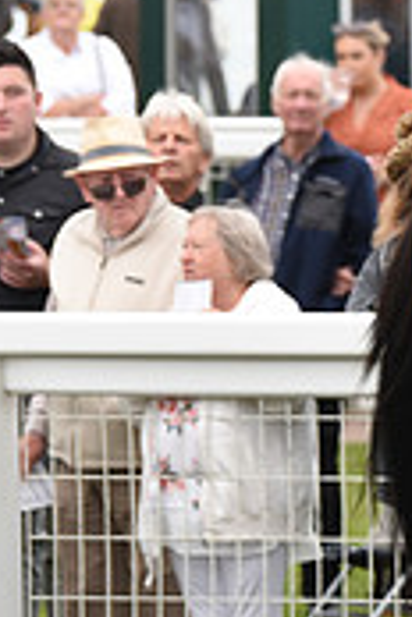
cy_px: 236
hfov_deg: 2.8
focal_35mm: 484
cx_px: 977
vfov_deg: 4.3
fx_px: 8308
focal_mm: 145
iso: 640
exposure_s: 1/1000
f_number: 4.5
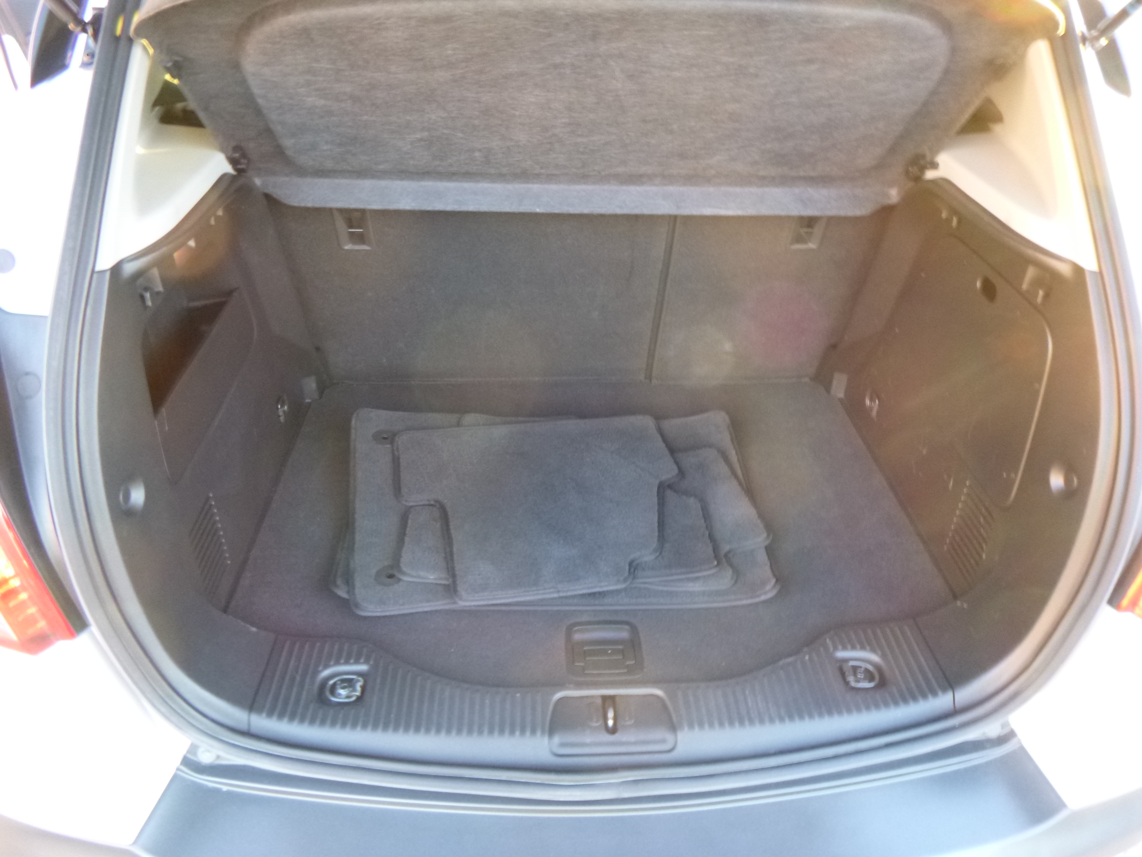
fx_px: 825
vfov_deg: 54.9
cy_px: 428
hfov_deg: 69.4
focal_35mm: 25
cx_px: 571
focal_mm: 4.5
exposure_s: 1/10
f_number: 3.9
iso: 400
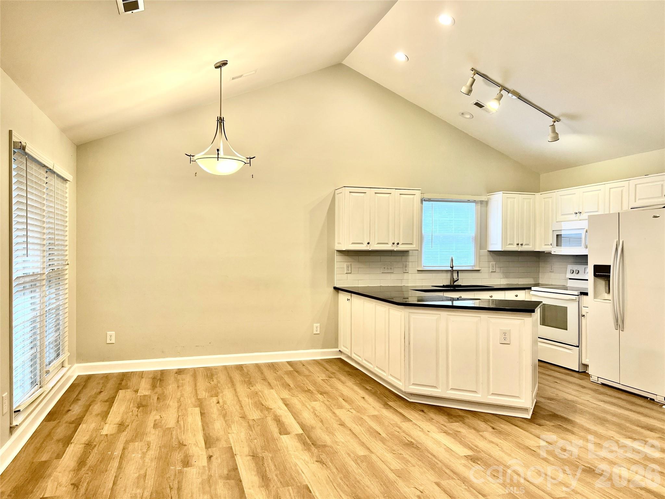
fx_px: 499
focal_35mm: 26
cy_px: 250
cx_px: 332
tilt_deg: -0.2
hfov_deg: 67.3
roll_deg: +0.3
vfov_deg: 53.1
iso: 100
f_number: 1.5
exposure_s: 1/120
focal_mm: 5.7
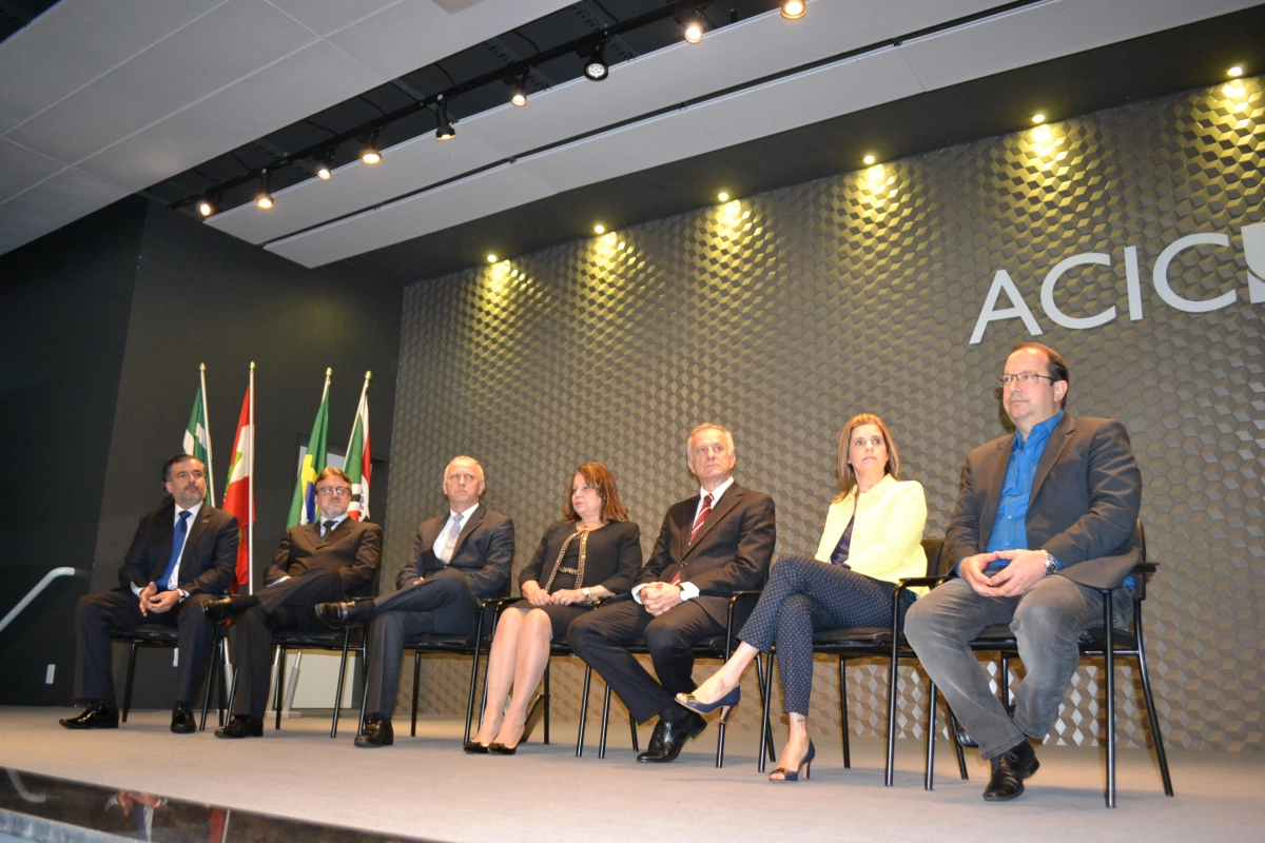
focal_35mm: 27
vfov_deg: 47.9
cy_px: 422
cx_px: 632
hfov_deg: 67.4
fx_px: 949
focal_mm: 18
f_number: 3.5
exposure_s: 1/60
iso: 2000
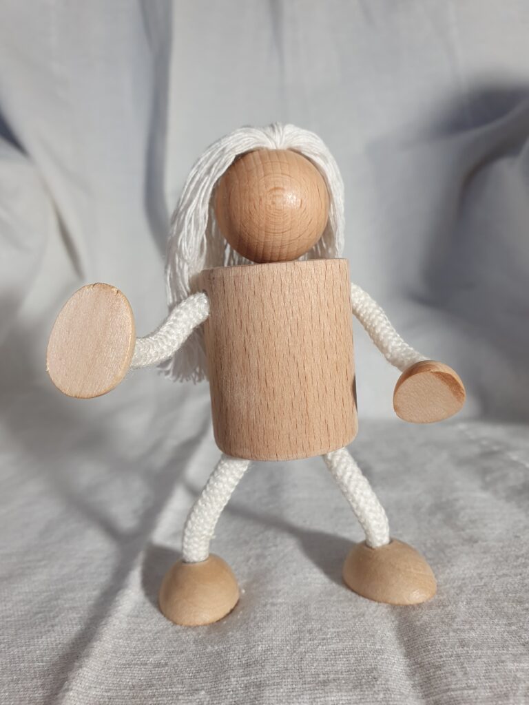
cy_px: 352
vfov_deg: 67.3
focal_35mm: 26
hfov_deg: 53.1
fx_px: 530
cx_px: 264
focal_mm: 4.32
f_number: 2.4
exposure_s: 1/100
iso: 64
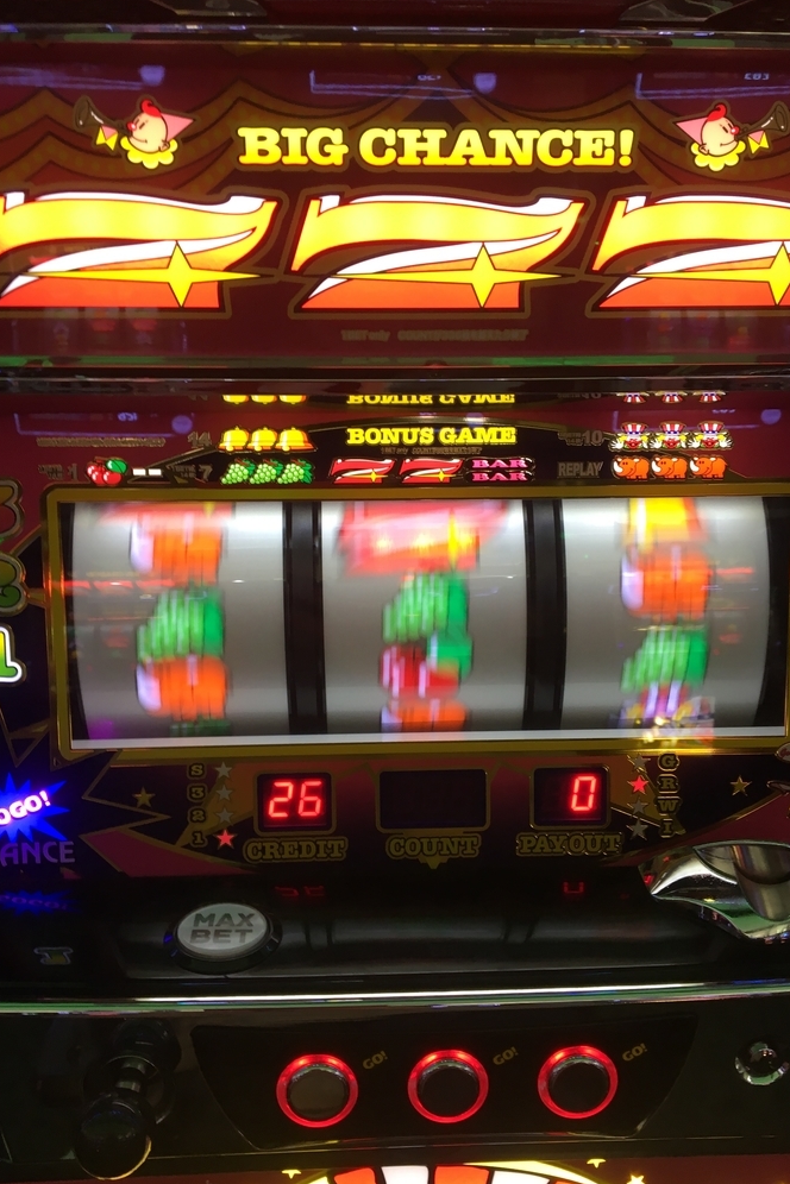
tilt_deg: -16.9
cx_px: 401
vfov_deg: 60.3
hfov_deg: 42.3
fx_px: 1020
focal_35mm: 31
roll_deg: +1.1
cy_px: 607
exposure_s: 1/30
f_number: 2.2
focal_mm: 4.15
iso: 50
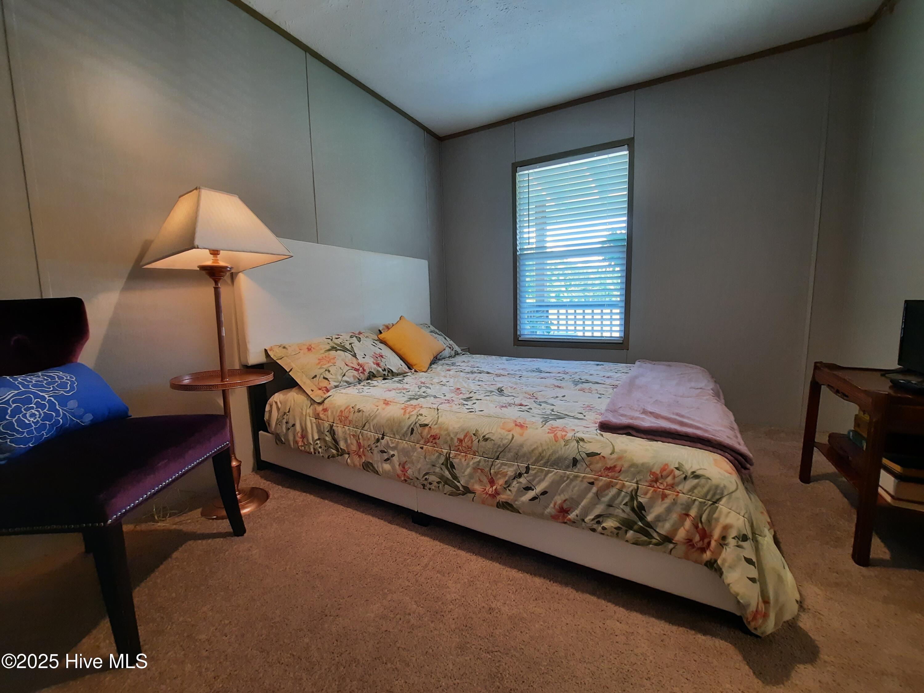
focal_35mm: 13
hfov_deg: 106.2
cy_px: 346
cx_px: 462
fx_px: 347
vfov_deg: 89.9
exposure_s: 1/40
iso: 200
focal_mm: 1.74
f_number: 2.2
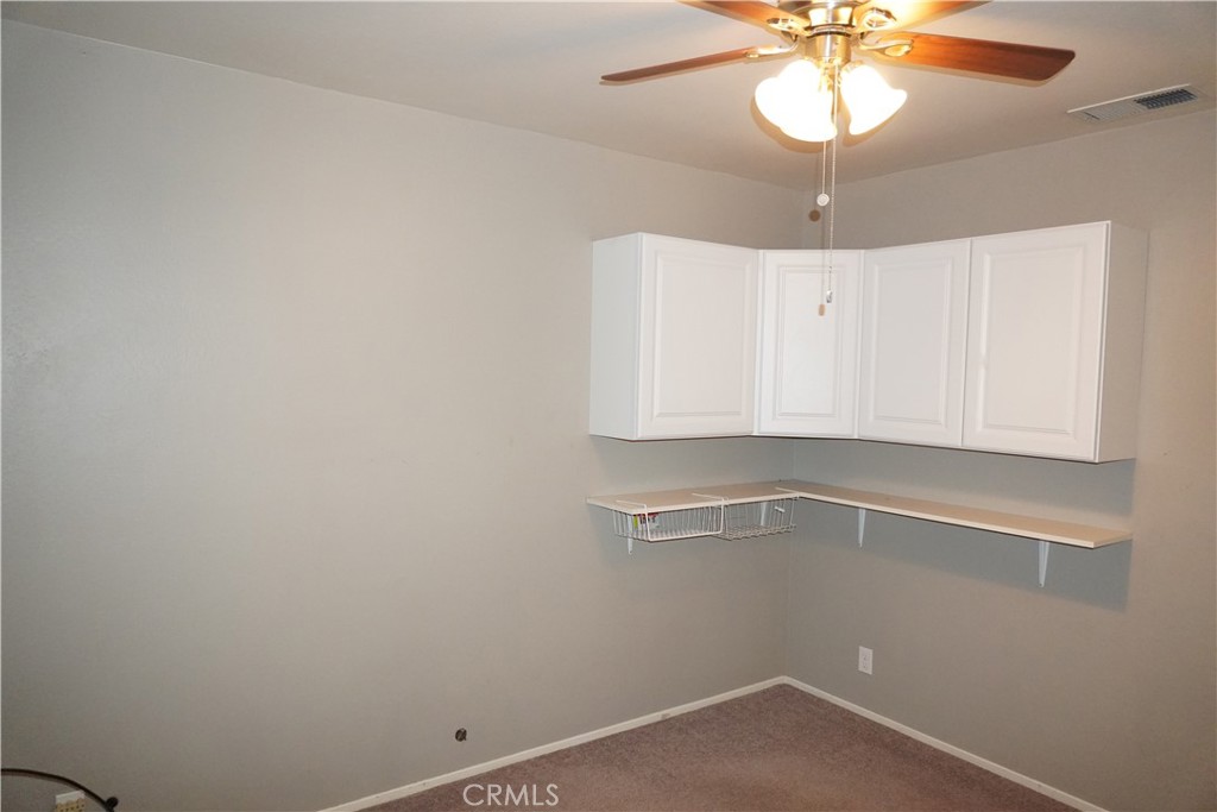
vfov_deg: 53.1
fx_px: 811
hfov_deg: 73.7
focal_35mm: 24
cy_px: 406
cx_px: 608
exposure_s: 1/160
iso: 3200
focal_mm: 16
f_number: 3.5
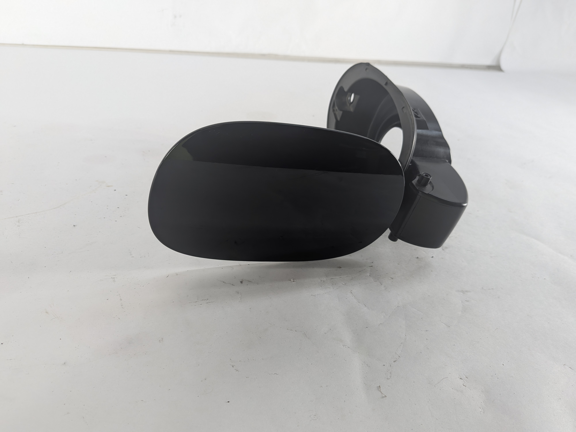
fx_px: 399
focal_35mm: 24
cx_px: 288
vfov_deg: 56.8
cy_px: 216
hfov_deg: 71.6
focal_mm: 4.53
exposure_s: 1/195
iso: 32
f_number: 1.7
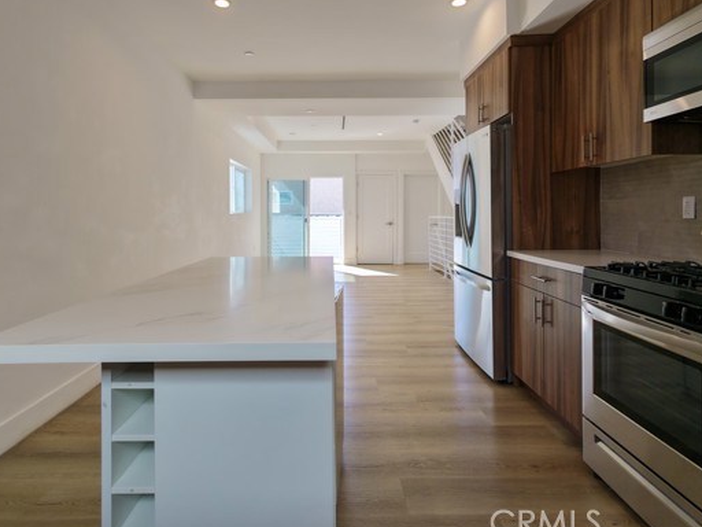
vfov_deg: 65.4
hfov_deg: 81.7
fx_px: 406
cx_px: 333
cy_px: 213
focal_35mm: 20
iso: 140
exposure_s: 1/50
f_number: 2.2
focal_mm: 3.05
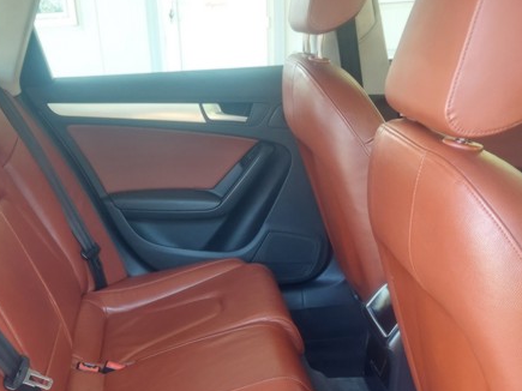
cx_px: 196
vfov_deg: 30.1
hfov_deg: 41.0
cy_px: 353
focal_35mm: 46
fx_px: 693
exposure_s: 1/50
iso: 320
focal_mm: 5.23
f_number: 1.8
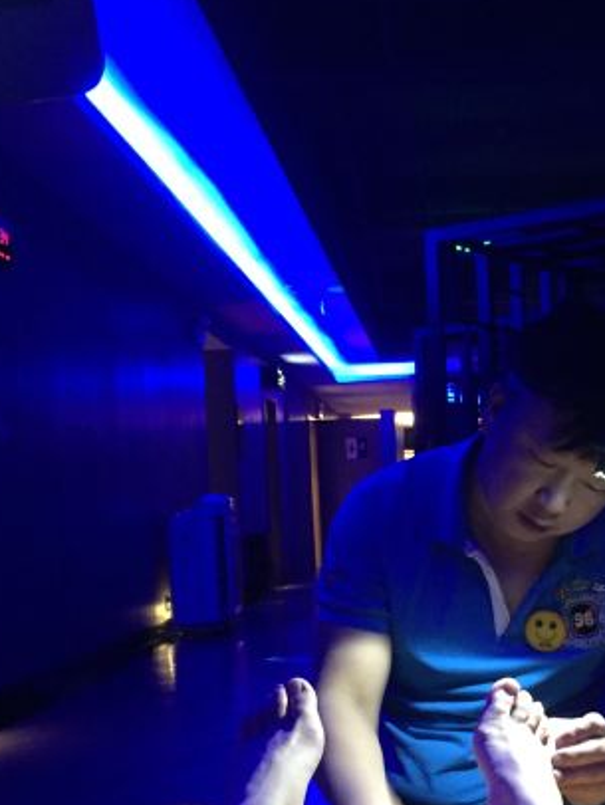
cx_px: 459
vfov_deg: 37.8
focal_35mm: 50
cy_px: 521
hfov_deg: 28.7
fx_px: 1164
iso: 500
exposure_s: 1/17
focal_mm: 4.15
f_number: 2.2
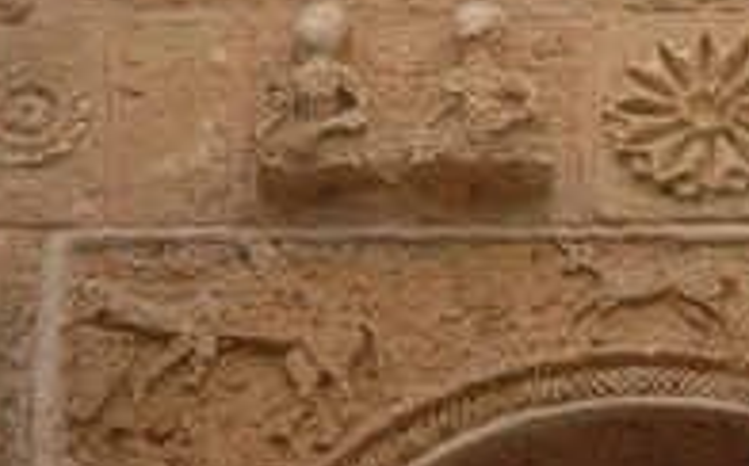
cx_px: 608
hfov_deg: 8.7
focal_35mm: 240
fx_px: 4893
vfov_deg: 5.5
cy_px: 374
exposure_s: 1/50
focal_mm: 70
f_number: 4.5
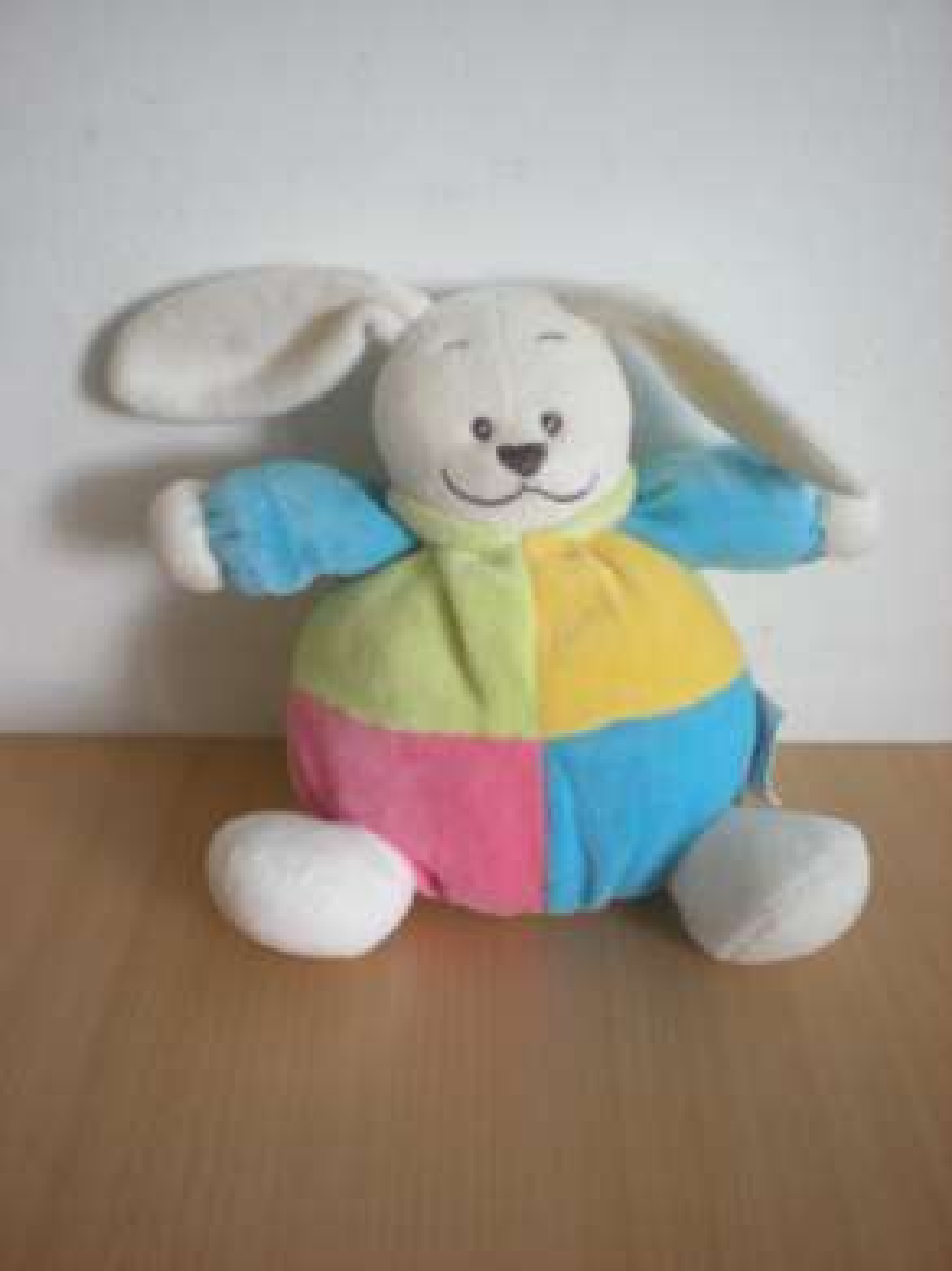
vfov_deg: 49.0
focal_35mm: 38
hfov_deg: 37.7
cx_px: 476
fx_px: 1395
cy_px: 636
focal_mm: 6.3
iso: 200
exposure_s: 1/24.5
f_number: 3.1
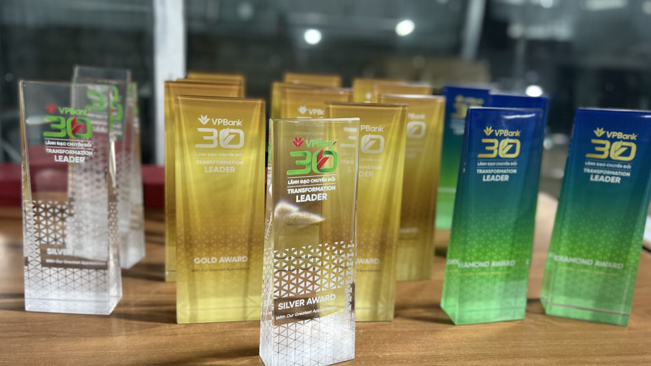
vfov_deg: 40.2
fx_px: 501
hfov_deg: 66.1
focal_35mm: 29
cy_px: 181
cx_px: 328
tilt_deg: -14.9
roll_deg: -4.2
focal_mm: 5.7
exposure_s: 1/50
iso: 160
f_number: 1.5
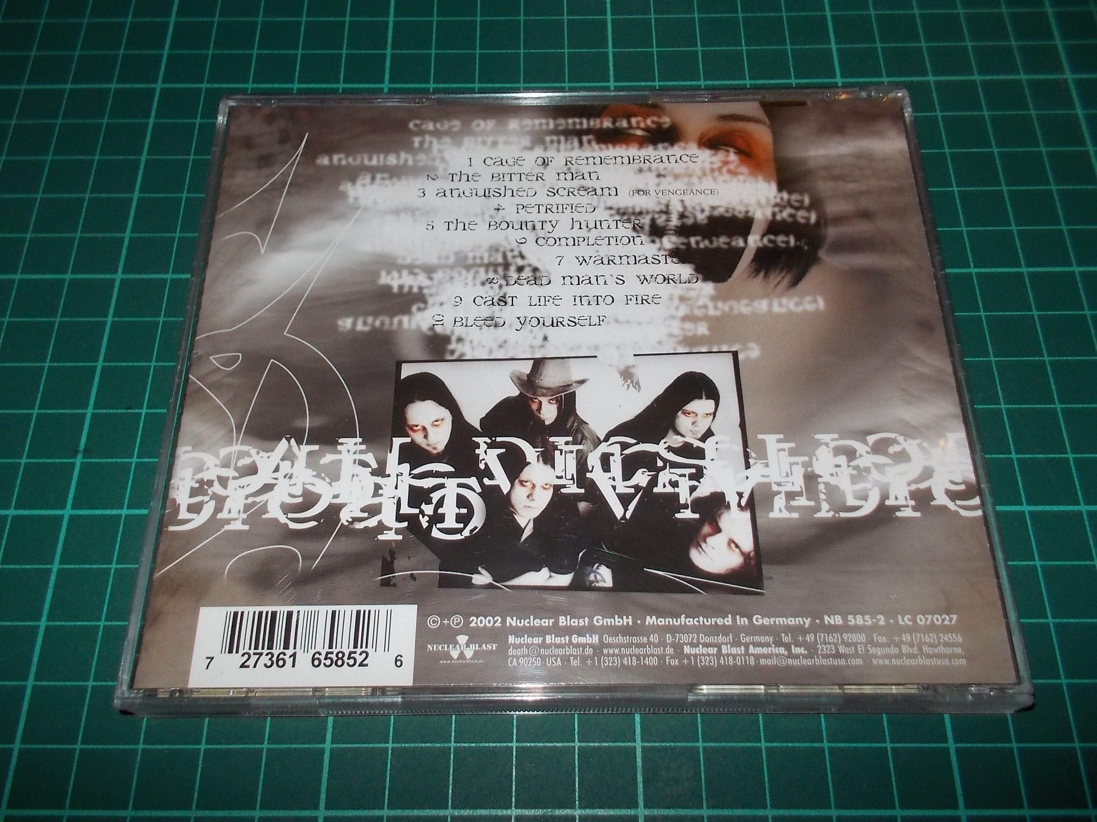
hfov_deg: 61.7
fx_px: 919
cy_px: 411
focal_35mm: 29
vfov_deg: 48.2
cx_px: 548
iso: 200
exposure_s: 1/30
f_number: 3.3
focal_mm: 4.1
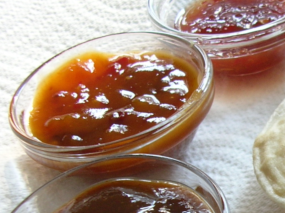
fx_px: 773
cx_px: 331
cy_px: 226
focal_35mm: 94
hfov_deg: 19.8
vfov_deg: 15.3
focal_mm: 5.8
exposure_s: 1/37.2
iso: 50
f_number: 2.8
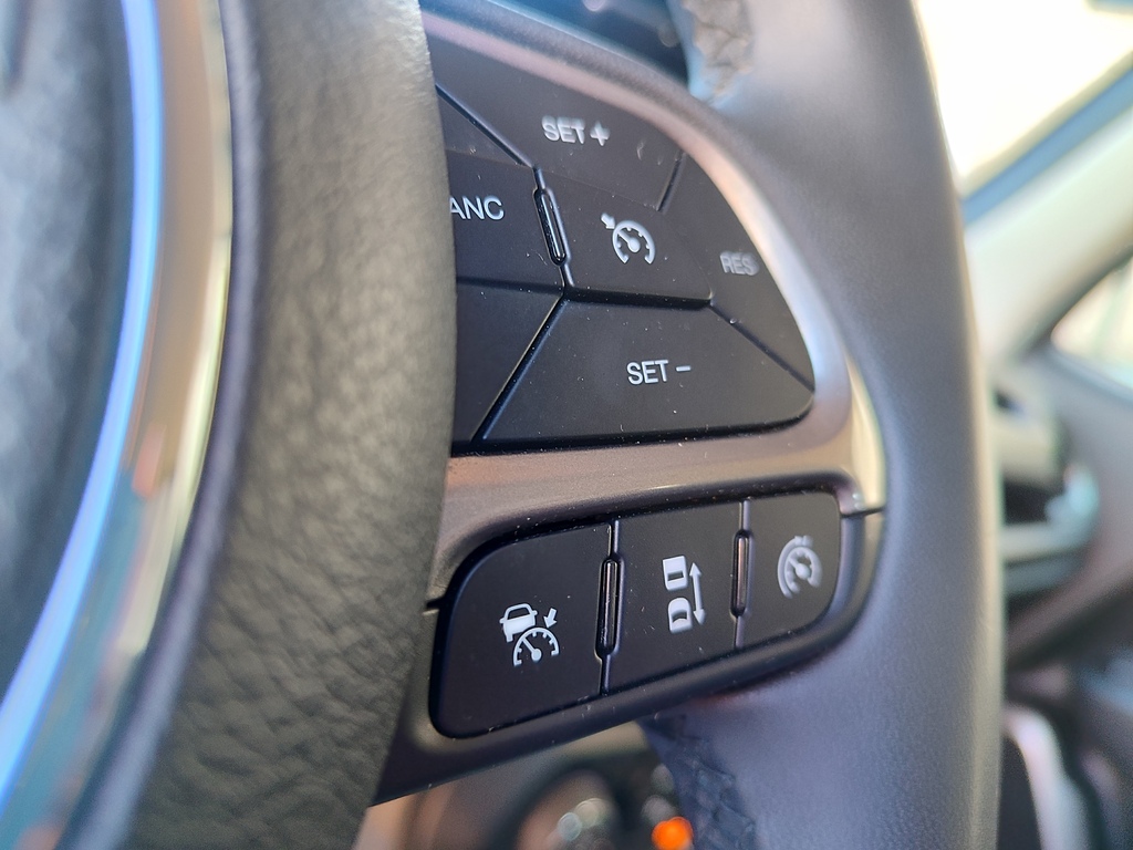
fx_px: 818
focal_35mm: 25
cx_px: 566
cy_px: 425
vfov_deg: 54.9
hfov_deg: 69.4
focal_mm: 5.95
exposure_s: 1/50
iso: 262
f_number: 1.89
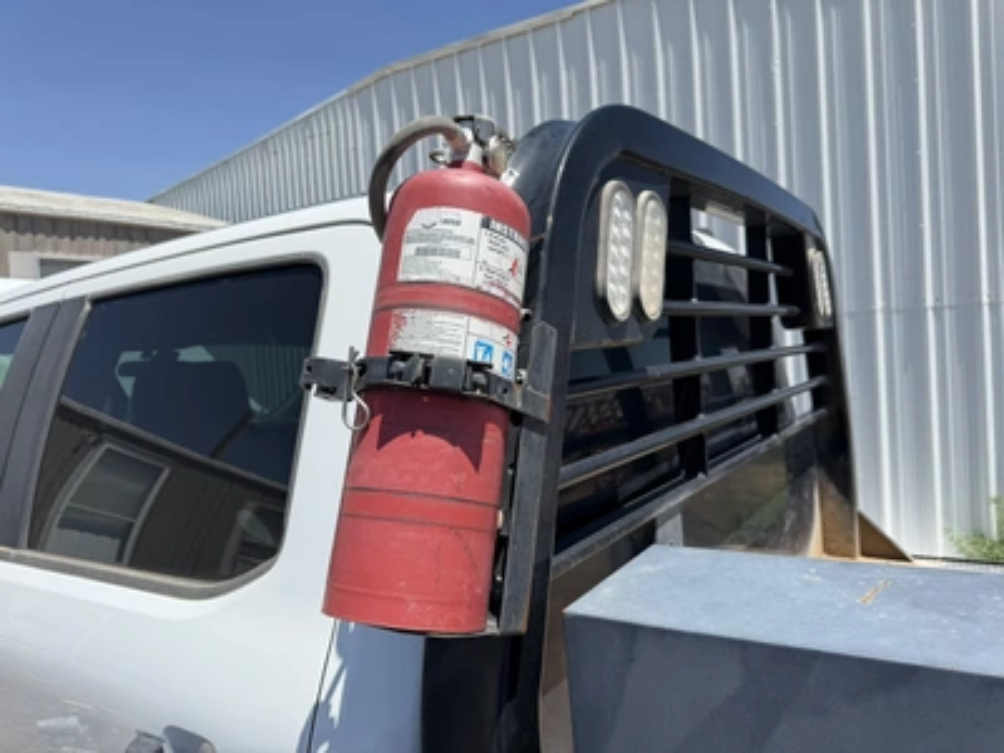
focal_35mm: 24
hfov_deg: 71.6
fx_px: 696
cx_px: 502
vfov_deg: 56.8
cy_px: 376
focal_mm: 6.76
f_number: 1.78
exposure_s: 1/3953
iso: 80
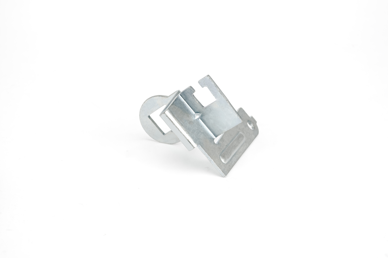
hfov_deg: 24.6
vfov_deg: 16.5
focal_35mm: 82
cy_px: 129
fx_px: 888
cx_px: 194
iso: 200
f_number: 8
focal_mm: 55
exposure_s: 1/20
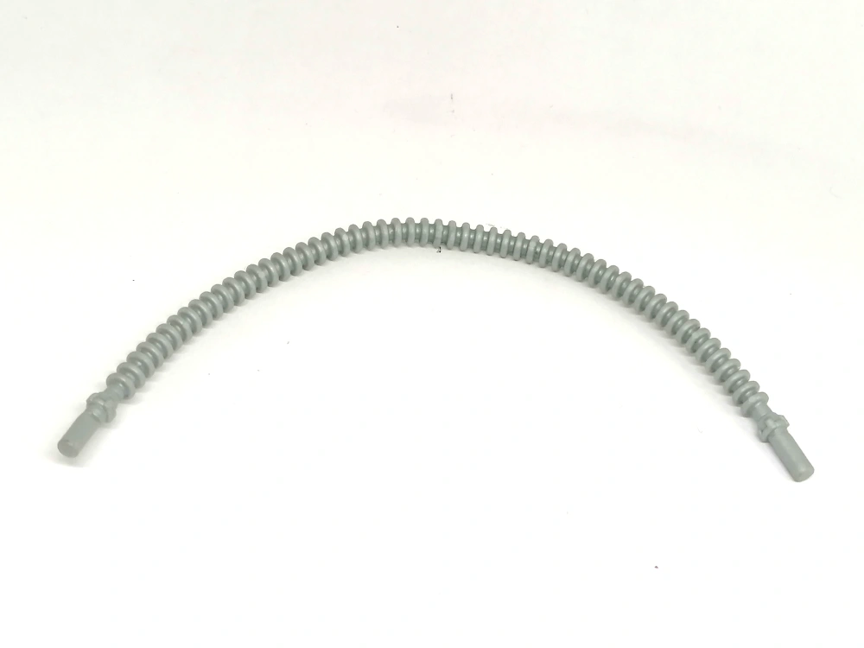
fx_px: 1348
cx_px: 432
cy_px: 324
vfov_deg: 27.0
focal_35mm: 54
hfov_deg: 35.5
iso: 50
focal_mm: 4.75
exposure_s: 1/122
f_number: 1.8
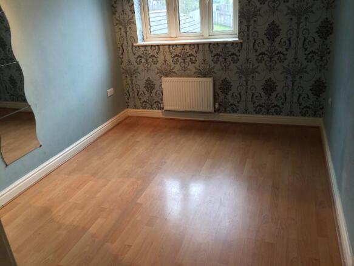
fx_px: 307
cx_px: 177
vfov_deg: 46.8
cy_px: 133
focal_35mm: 30
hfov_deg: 60.0
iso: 125
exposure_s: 1/30
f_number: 2.2
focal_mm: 4.12
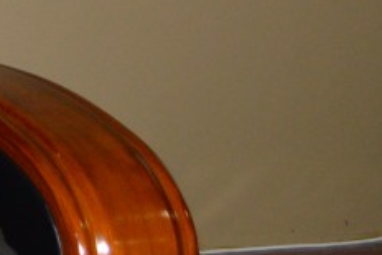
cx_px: -470
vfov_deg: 7.9
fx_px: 1741
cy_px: -283
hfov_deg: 11.0
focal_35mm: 164
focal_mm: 22
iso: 800
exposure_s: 1/200
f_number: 4
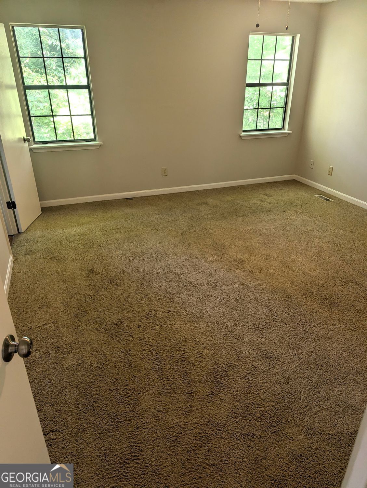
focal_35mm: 24
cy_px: 244
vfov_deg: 71.5
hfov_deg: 56.9
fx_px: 338
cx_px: 184
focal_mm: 6.81
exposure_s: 1/40
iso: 61
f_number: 1.85
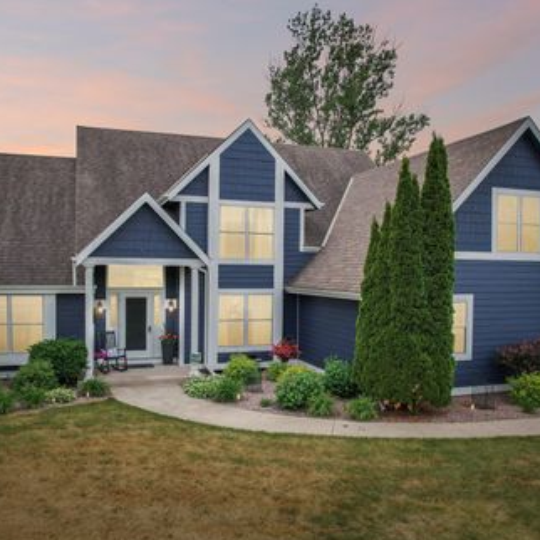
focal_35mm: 29
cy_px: 276
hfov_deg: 55.6
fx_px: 512
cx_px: 252
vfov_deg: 55.6
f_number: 2.8
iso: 100
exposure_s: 1/640
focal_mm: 8.38
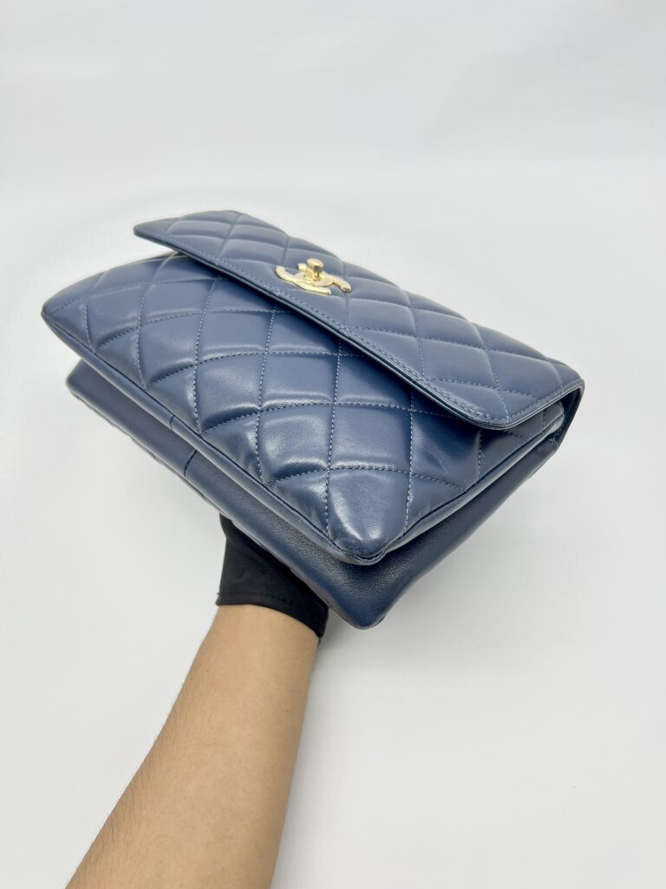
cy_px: 444
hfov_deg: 53.1
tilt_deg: -47.6
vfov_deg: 67.3
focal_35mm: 26
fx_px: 667
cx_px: 333
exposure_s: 1/116
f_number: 1.5
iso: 32
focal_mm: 5.7
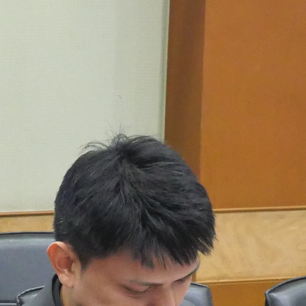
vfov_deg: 6.5
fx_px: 2680
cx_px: -275
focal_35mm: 268
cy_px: 428
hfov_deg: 6.4
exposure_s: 1/50
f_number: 4.9
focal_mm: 30
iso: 3200
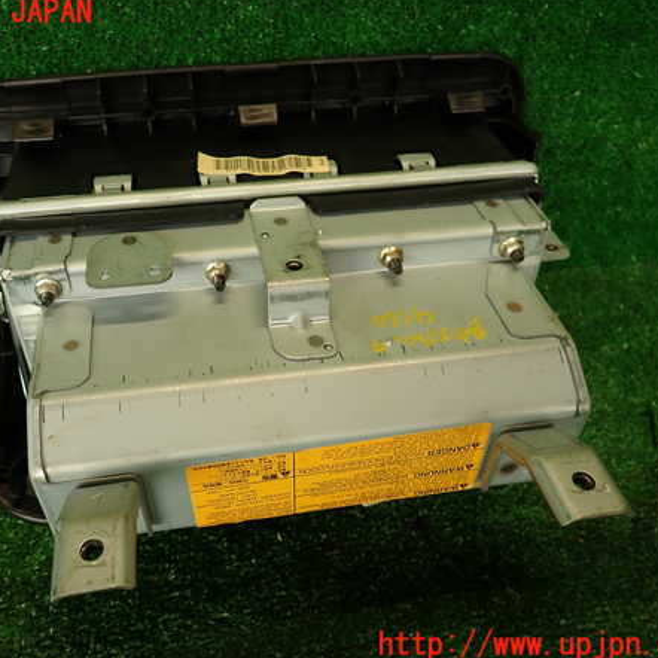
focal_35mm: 30
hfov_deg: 53.7
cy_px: 329
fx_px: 645
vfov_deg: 54.0
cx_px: 268
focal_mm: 4.5
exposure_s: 1/80
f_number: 2
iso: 100
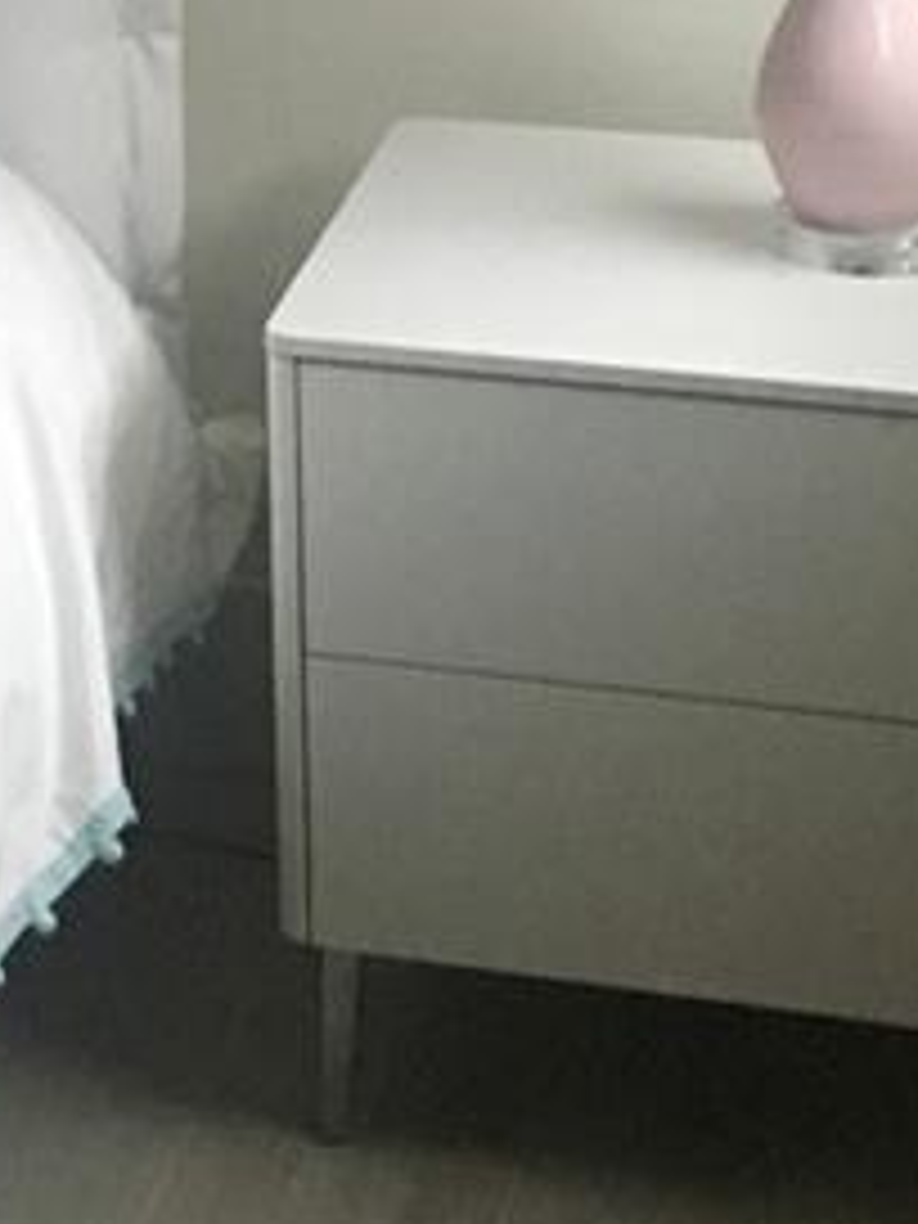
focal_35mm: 128
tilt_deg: -5.3
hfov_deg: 11.2
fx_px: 4526
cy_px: -796
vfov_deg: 14.1
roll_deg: +1.1
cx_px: -414
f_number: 2.2
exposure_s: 1/30
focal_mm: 4.15
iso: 160
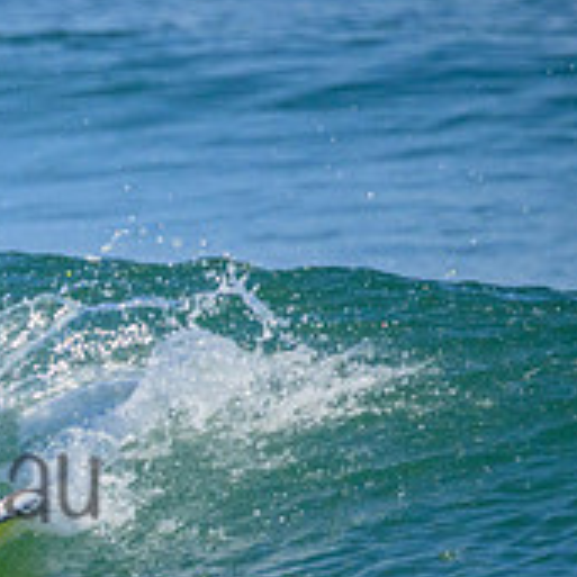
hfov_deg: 0.8
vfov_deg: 0.8
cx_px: -256
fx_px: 43431
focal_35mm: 2303
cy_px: 440
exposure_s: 1/1250
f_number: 11
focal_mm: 800
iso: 2200
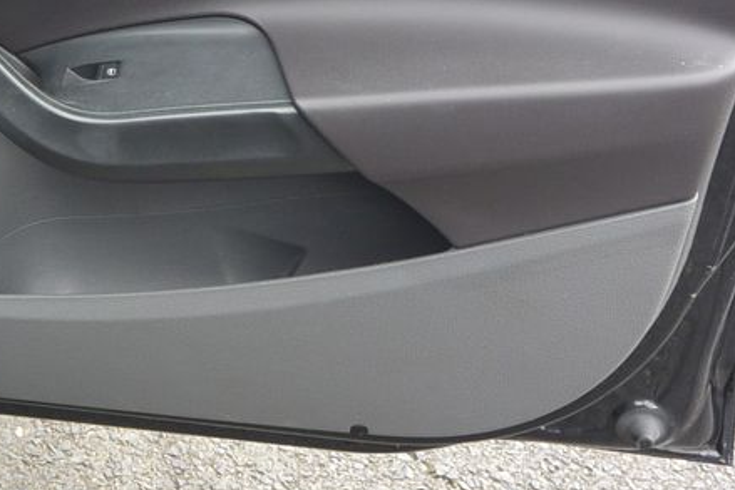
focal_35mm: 63
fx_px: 1287
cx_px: 136
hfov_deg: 31.0
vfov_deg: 21.3
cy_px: 88
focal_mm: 10
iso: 200
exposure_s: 1/200
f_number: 3.5
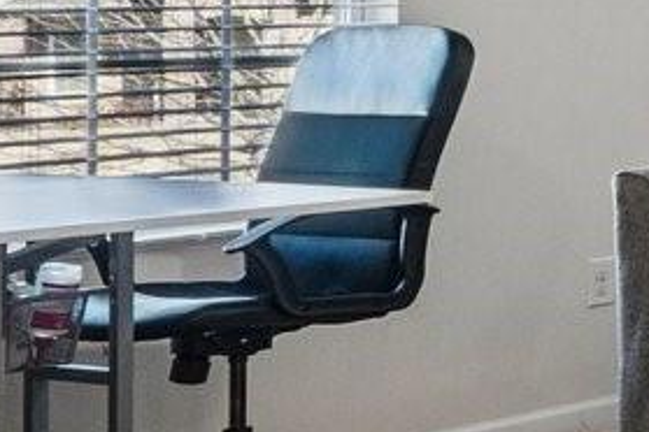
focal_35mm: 110
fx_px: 1983
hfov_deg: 11.7
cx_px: 1877
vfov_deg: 12.3
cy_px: 15
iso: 400
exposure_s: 1/10
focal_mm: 10
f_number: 8
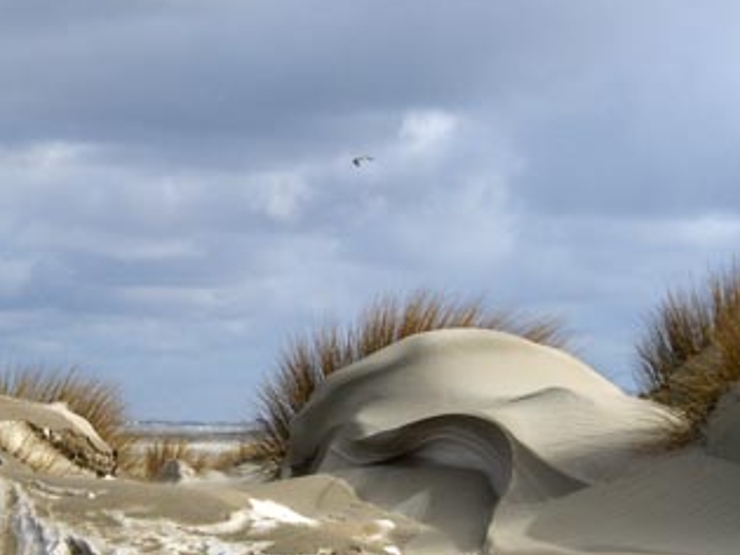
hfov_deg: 12.3
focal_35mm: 160
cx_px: 176
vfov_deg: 9.3
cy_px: 422
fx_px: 3419
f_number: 11
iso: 200
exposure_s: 1/320
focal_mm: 50
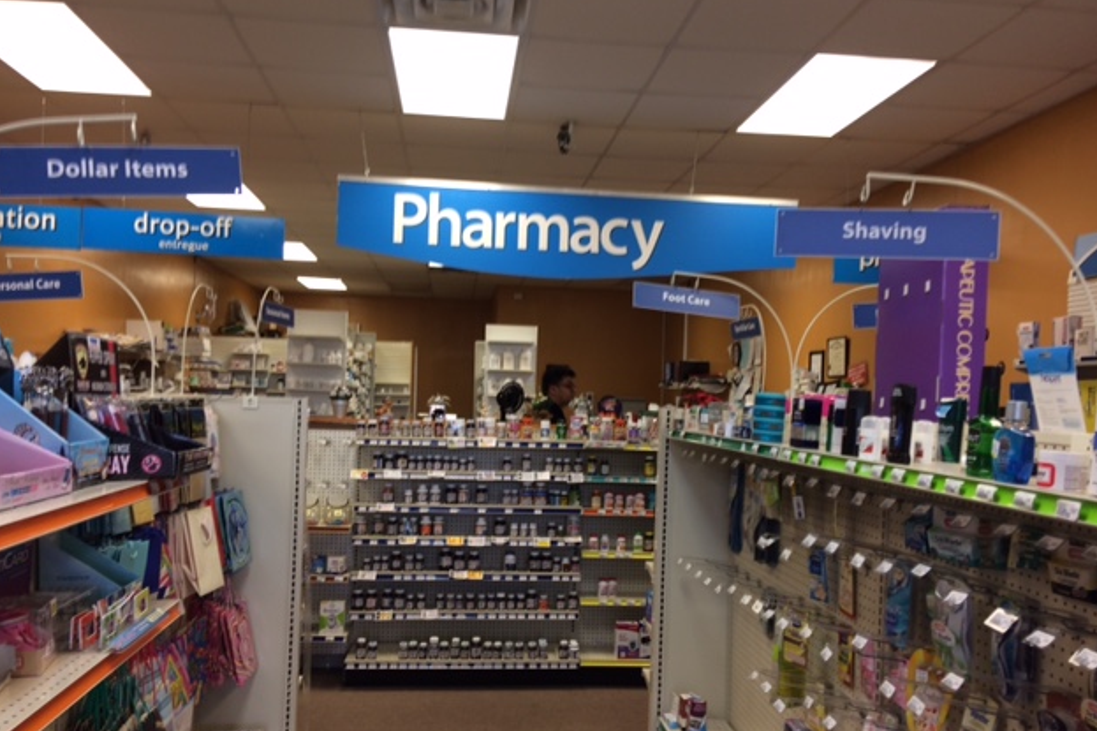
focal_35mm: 31
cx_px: 546
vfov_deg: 42.3
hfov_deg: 60.3
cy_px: 398
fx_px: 944
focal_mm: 4.15
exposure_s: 1/40
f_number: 2.2
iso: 40
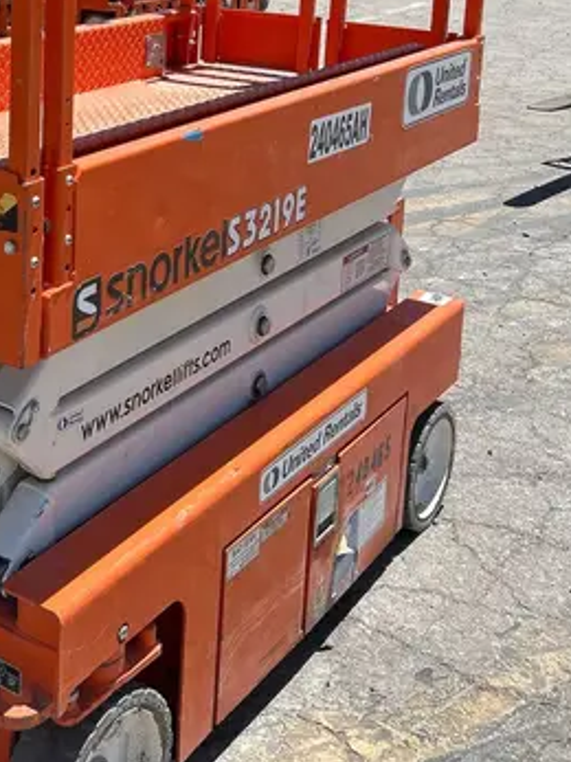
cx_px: 11
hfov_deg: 25.3
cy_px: 93
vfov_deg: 33.3
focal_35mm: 55
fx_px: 1210
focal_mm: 5.7
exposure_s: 1/3356
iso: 50
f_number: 1.5
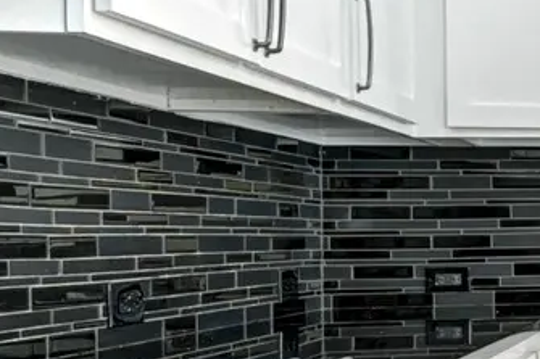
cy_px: 250
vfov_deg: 17.9
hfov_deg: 19.1
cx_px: 1013
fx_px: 1139
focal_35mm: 76
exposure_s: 1/5
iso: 3200
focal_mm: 10
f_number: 11
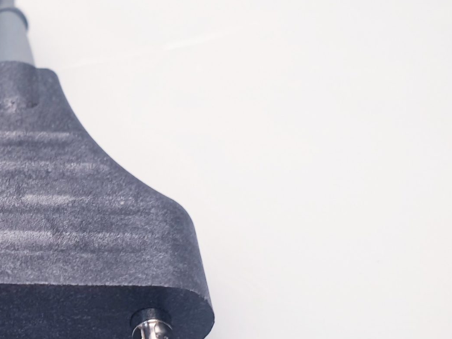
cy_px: 260
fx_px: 836
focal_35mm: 64
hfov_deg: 28.1
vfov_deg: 22.7
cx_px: -18
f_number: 2.4
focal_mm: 4.3
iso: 80
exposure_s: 1/50
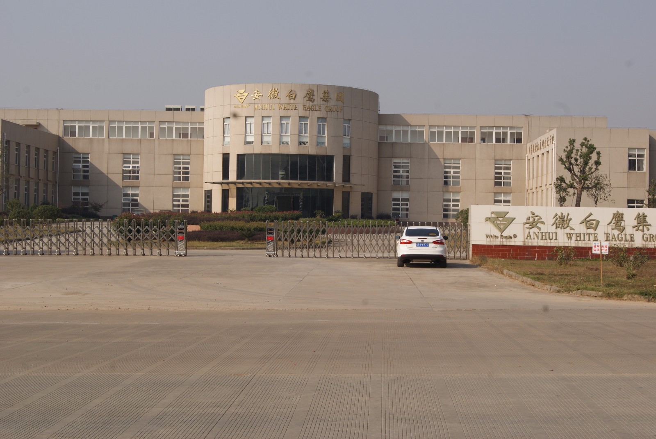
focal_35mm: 60
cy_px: 220
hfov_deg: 33.4
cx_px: 328
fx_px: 1095
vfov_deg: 22.7
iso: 100
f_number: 13
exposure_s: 1/125
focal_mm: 40
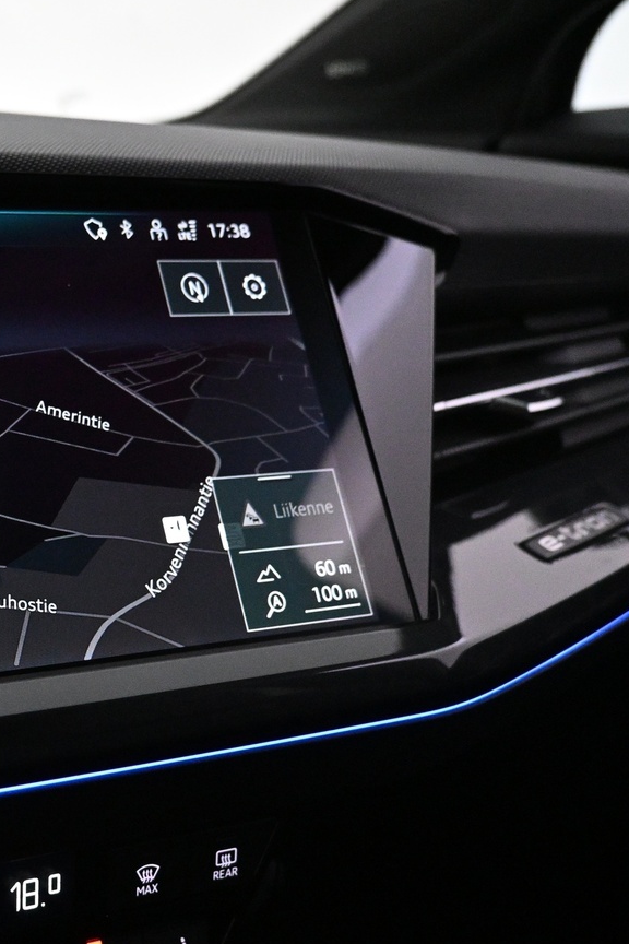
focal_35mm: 45
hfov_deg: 26.4
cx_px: -139
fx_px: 1179
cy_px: 447
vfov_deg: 43.6
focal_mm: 16
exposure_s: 1/160
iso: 4000
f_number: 3.5
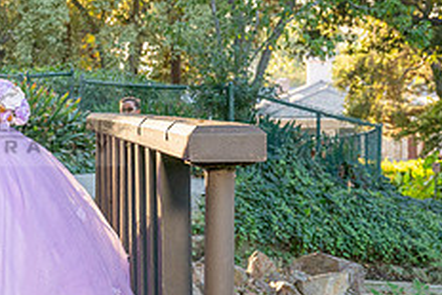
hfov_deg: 18.9
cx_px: -36
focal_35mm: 104
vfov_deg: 13.2
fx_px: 1278
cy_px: 121
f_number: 4.5
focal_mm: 40
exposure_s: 1/200
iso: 400
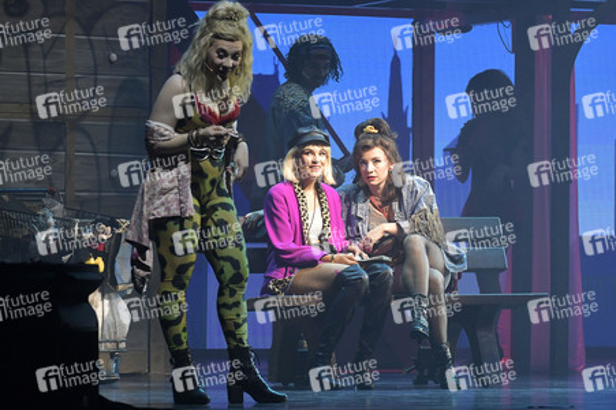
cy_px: 205
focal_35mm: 160
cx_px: 308
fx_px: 2736
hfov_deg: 12.8
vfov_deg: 8.6
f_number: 5.6
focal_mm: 160
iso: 3200
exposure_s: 1/200
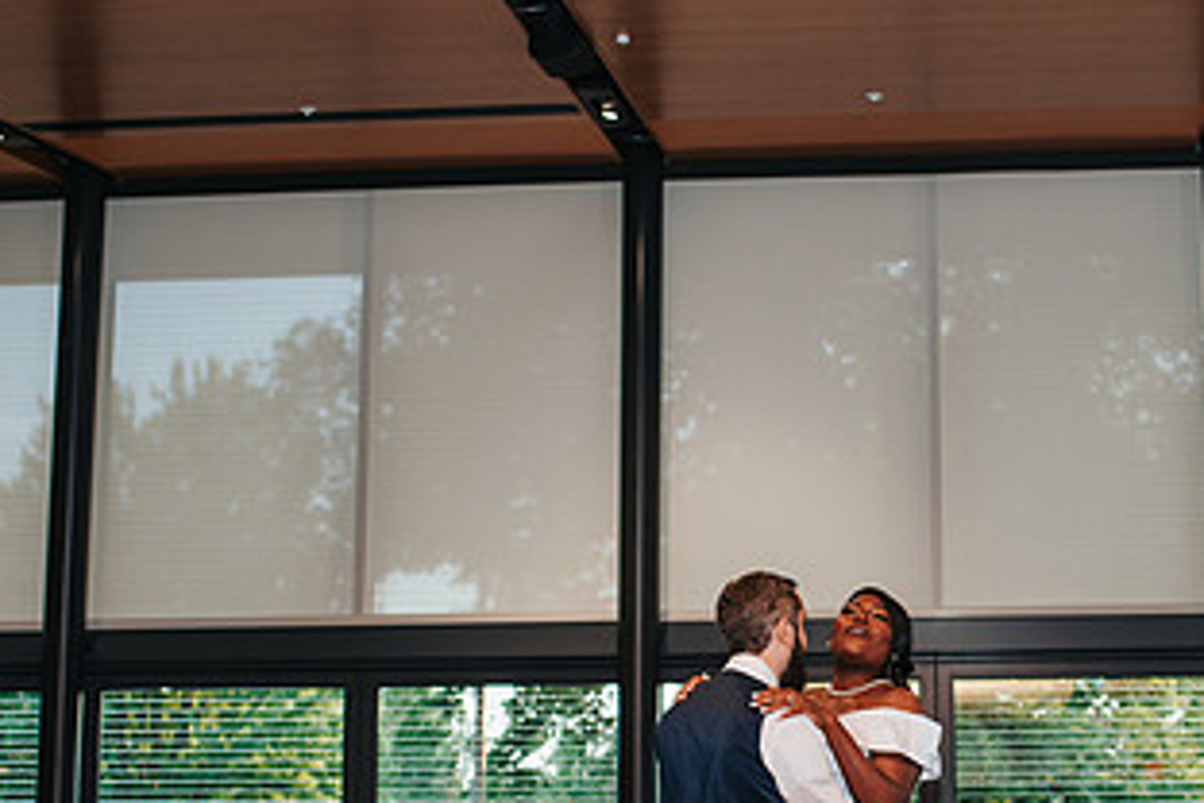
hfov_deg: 29.8
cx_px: 822
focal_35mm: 67
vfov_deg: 20.1
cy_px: 651
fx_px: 2241
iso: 320
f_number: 2.8
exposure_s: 1/160
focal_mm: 35
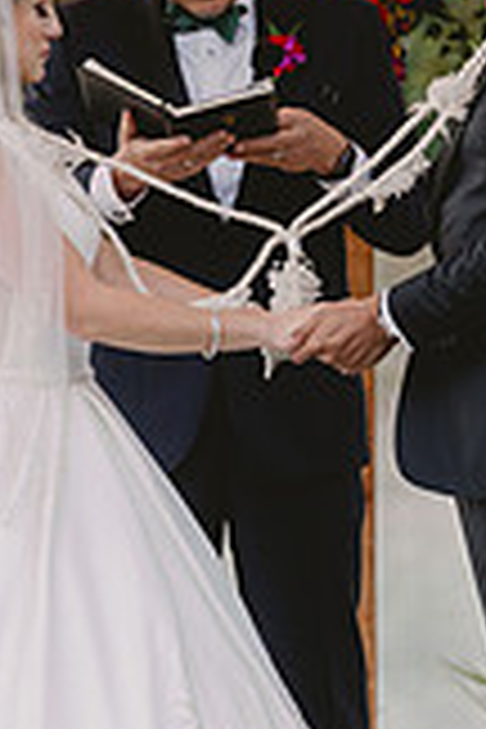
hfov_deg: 2.5
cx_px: 223
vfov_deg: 3.7
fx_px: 11238
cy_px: 369
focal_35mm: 555
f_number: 2.8
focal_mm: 200
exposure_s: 1/400
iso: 800
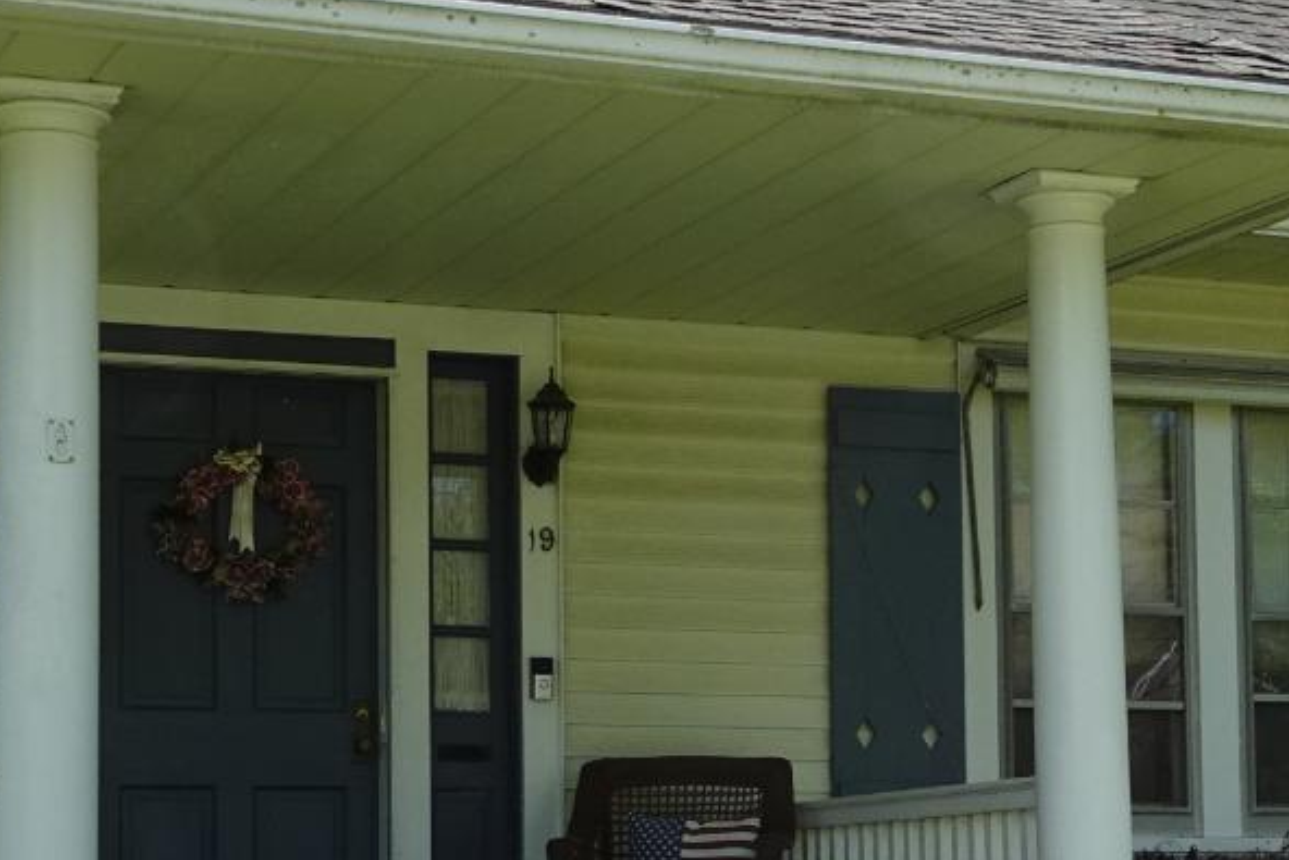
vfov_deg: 15.6
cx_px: 817
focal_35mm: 87
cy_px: 661
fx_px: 3116
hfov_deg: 23.3
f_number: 4
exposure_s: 1/320
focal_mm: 5.57
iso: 80
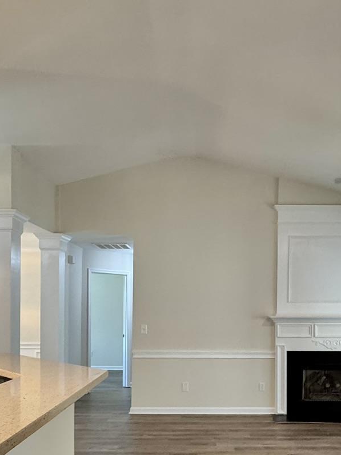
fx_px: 473
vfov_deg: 50.2
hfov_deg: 39.5
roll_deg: +0.6
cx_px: 205
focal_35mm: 36
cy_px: 311
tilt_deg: +0.8
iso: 250
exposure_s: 1/60
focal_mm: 2.22
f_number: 2.2
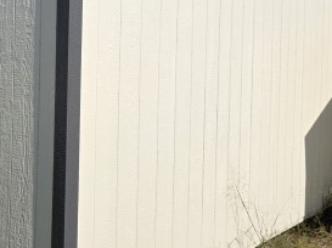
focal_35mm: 54
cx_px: 72
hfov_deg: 34.6
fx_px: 517
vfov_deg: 26.9
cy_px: 91
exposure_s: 1/7944
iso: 40
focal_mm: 6.3
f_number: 1.7
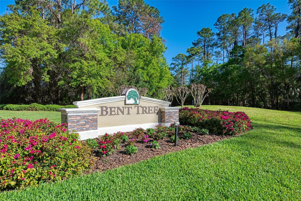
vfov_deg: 61.9
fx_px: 167
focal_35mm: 20
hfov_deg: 84.0
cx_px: 150
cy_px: 100
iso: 400
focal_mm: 20
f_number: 8
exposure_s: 1/500
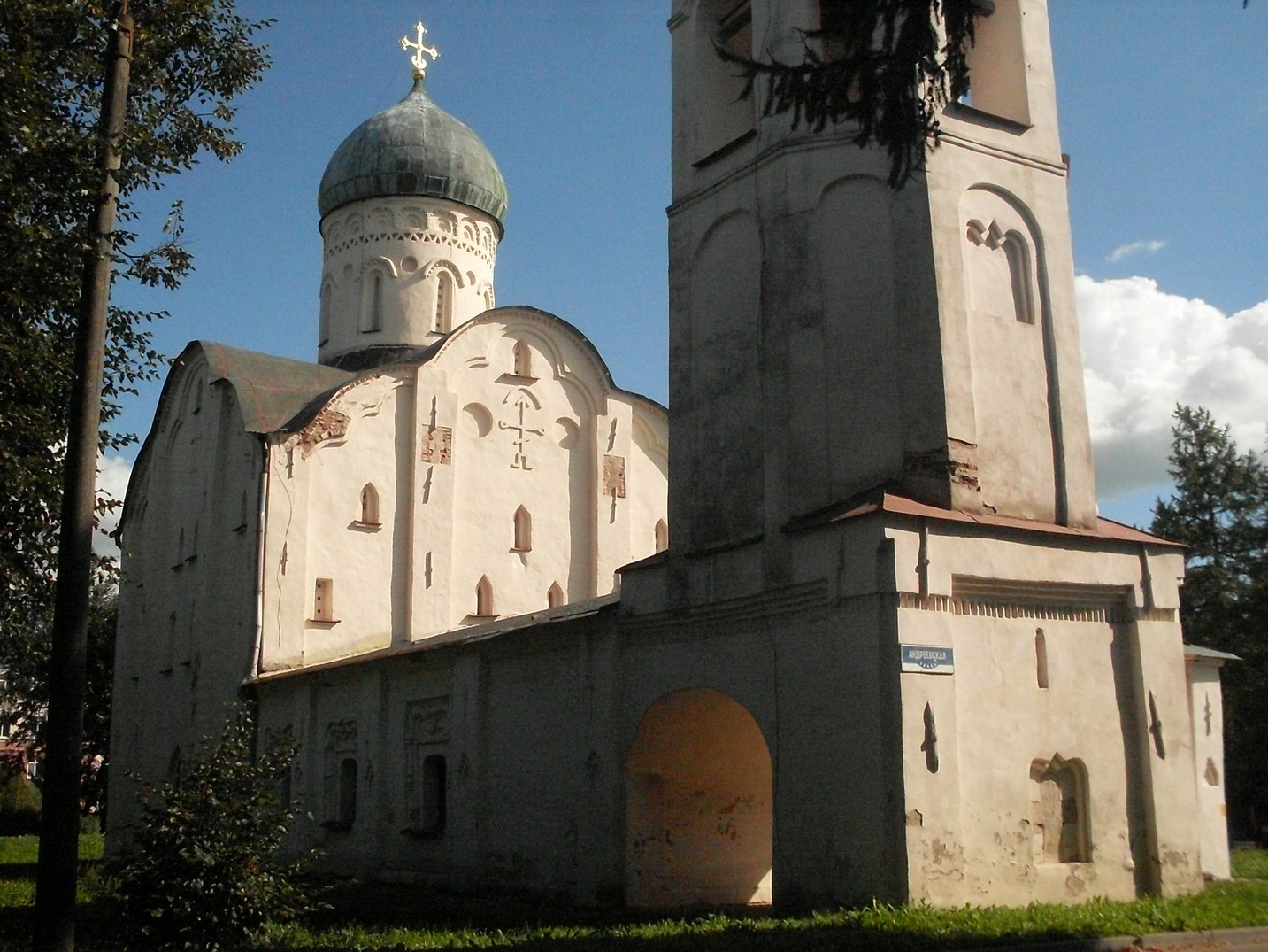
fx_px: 1392
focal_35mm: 38
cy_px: 476
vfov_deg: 37.7
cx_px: 634
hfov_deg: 49.0
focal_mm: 6.3
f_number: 8.4
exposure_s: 1/1500
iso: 400
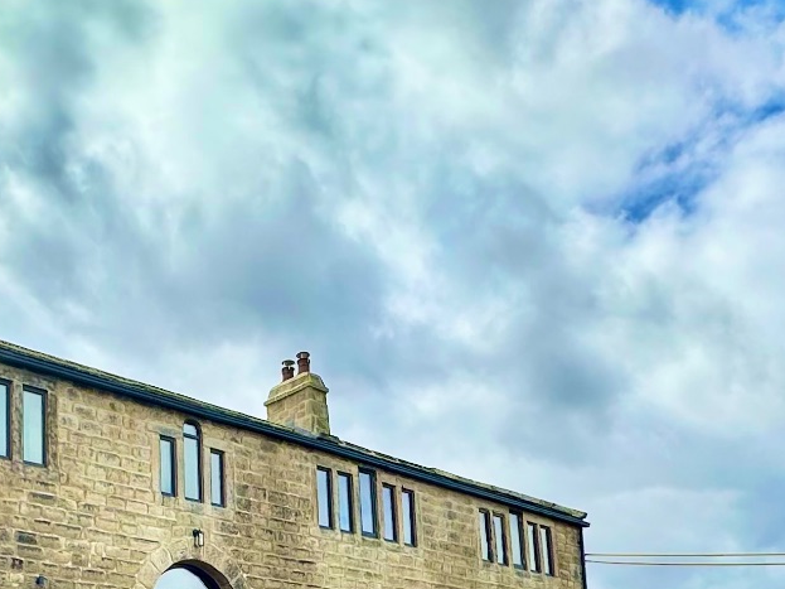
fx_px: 1043
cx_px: 183
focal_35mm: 46
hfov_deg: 39.9
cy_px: 648
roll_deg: +2.1
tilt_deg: +7.6
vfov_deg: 28.6
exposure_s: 1/2257
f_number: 2.2
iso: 50
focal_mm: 2.22
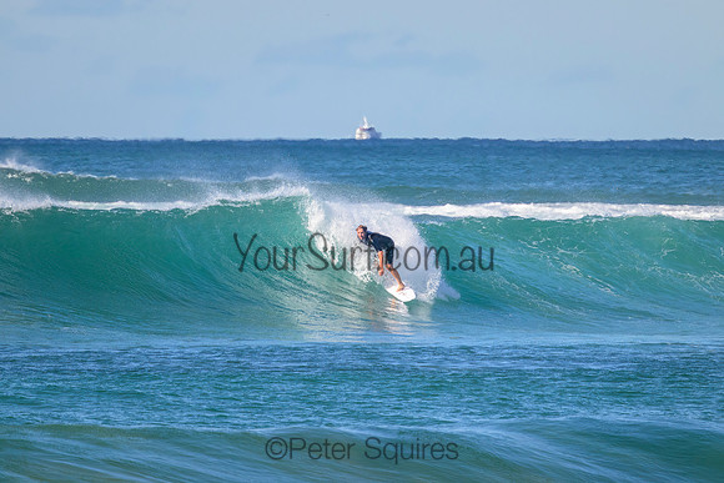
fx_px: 16762
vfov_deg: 1.7
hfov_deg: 2.5
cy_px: 242
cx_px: 362
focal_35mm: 833
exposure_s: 1/2000
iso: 1400
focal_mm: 800
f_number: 11
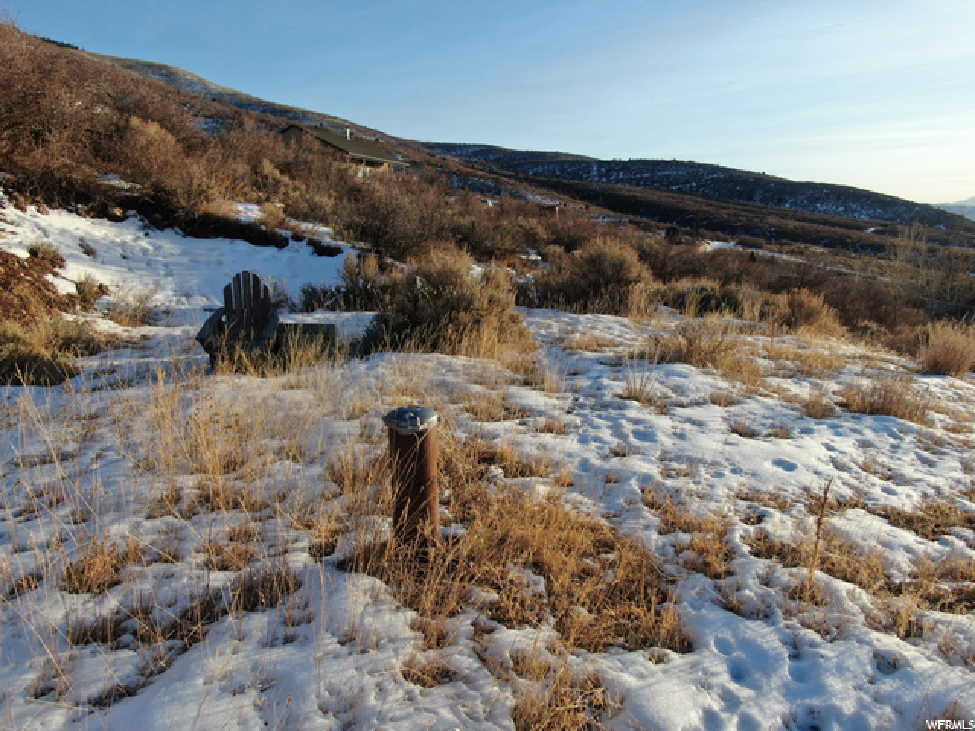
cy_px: 366
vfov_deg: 56.8
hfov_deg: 71.6
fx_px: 676
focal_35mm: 24
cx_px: 488
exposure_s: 1/640
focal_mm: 4.39
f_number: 2.8
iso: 100
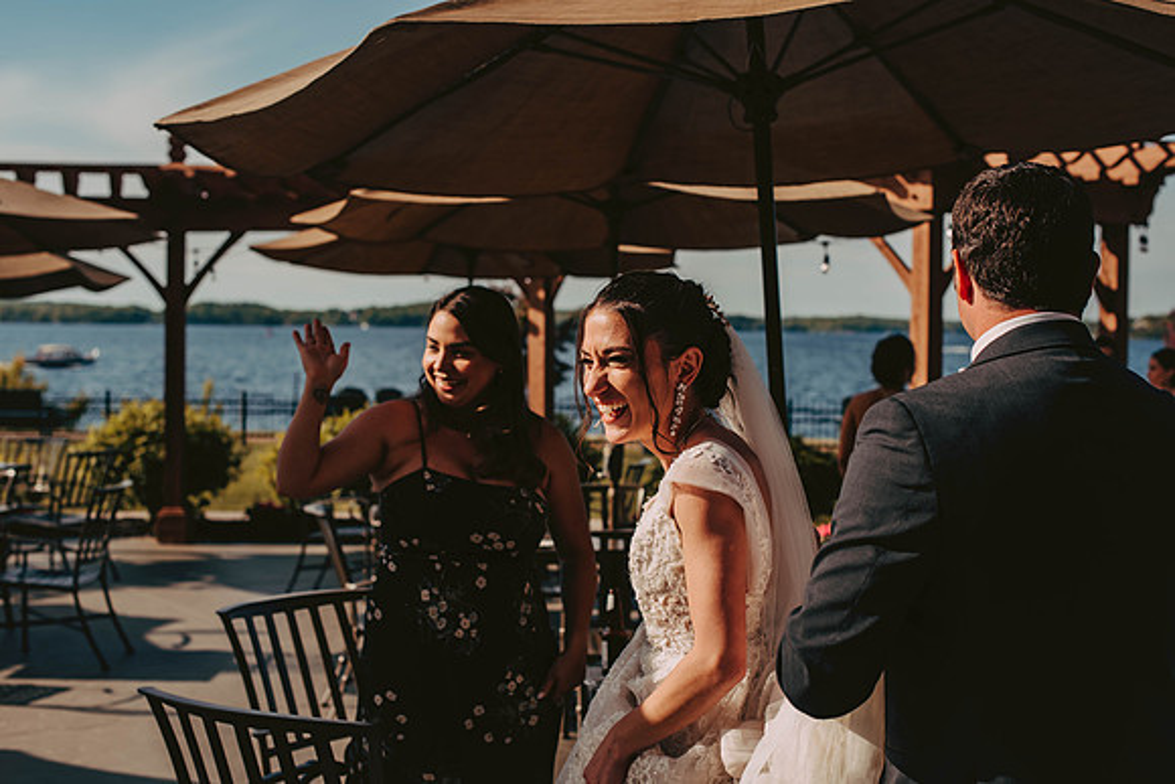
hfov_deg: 37.2
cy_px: 392
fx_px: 1748
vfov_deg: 25.3
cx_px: 588
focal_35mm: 54
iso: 200
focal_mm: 50
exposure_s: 1/1000
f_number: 4
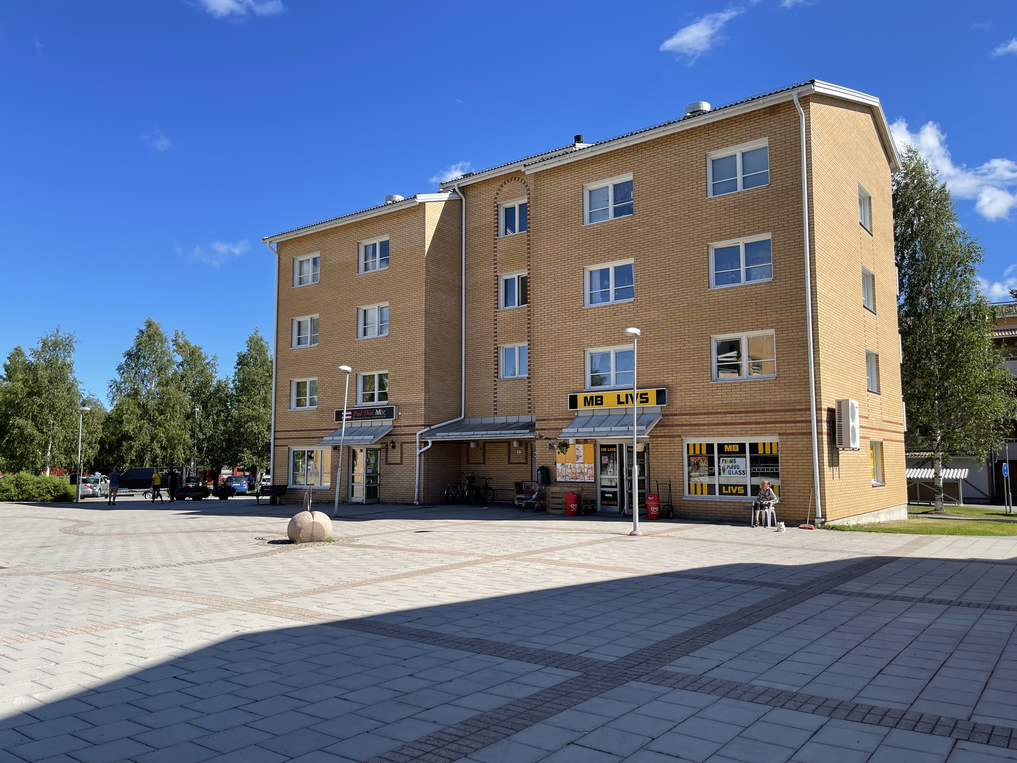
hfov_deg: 67.3
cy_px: 382
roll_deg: -0.1
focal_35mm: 26
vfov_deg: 53.1
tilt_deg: +6.0
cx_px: 508
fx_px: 764
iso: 32
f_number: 1.6
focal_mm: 5.1
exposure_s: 1/2433
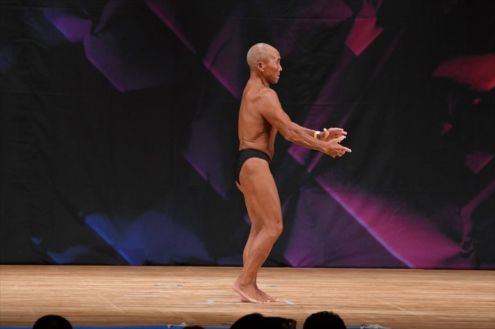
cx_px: 248
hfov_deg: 7.2
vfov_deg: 4.8
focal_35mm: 285
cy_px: 164
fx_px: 3917
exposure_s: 1/400
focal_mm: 190
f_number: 5.6
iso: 2500
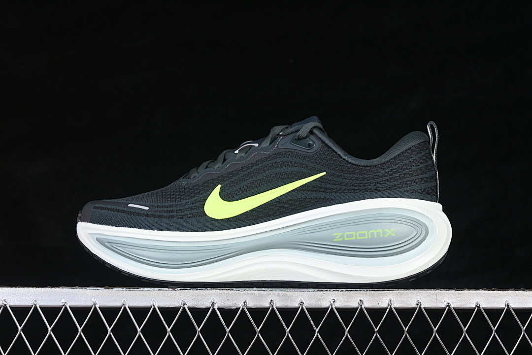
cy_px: 178
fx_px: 1108
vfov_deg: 18.2
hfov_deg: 27.0
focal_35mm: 75
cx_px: 266
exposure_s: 1/60
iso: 160
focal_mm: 50
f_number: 6.3
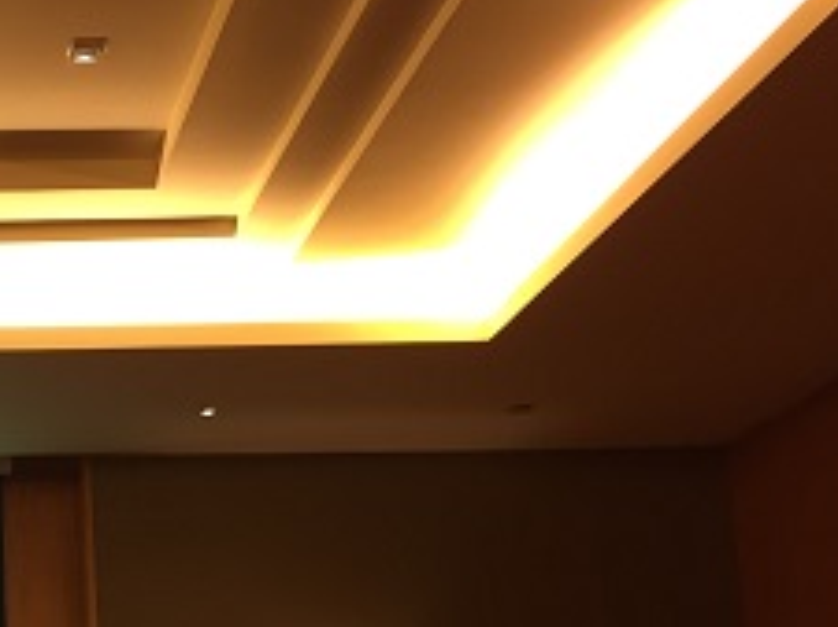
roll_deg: +0.5
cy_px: 579
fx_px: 1862
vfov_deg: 18.7
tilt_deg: +10.6
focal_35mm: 77
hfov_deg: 23.0
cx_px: -197
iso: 80
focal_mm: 4.15
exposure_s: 1/33
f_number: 2.2
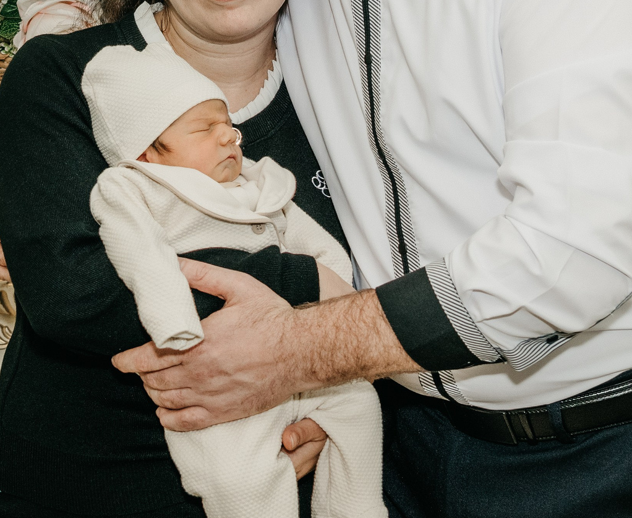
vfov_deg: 15.2
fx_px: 1908
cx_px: 118
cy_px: -22
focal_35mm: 101
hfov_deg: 18.6
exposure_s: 1/160
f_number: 4.5
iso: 320
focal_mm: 30
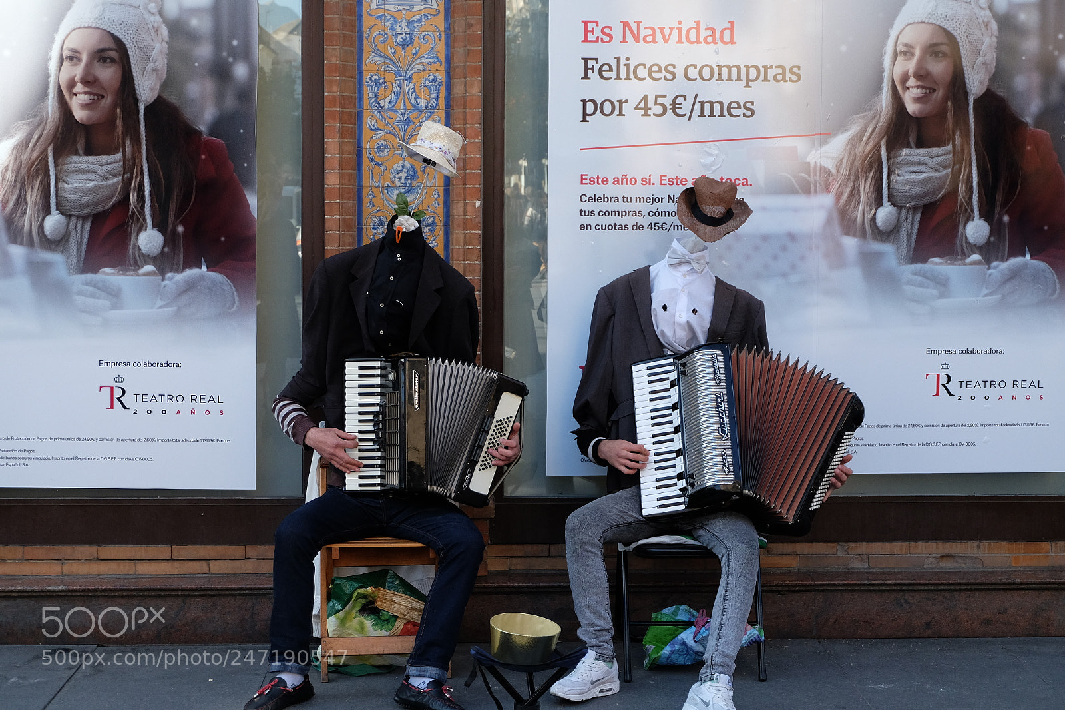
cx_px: 532
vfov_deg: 23.4
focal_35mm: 58
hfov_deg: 34.5
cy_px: 355
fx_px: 1715
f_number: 5.3
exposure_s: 1/450
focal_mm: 38.7
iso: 800
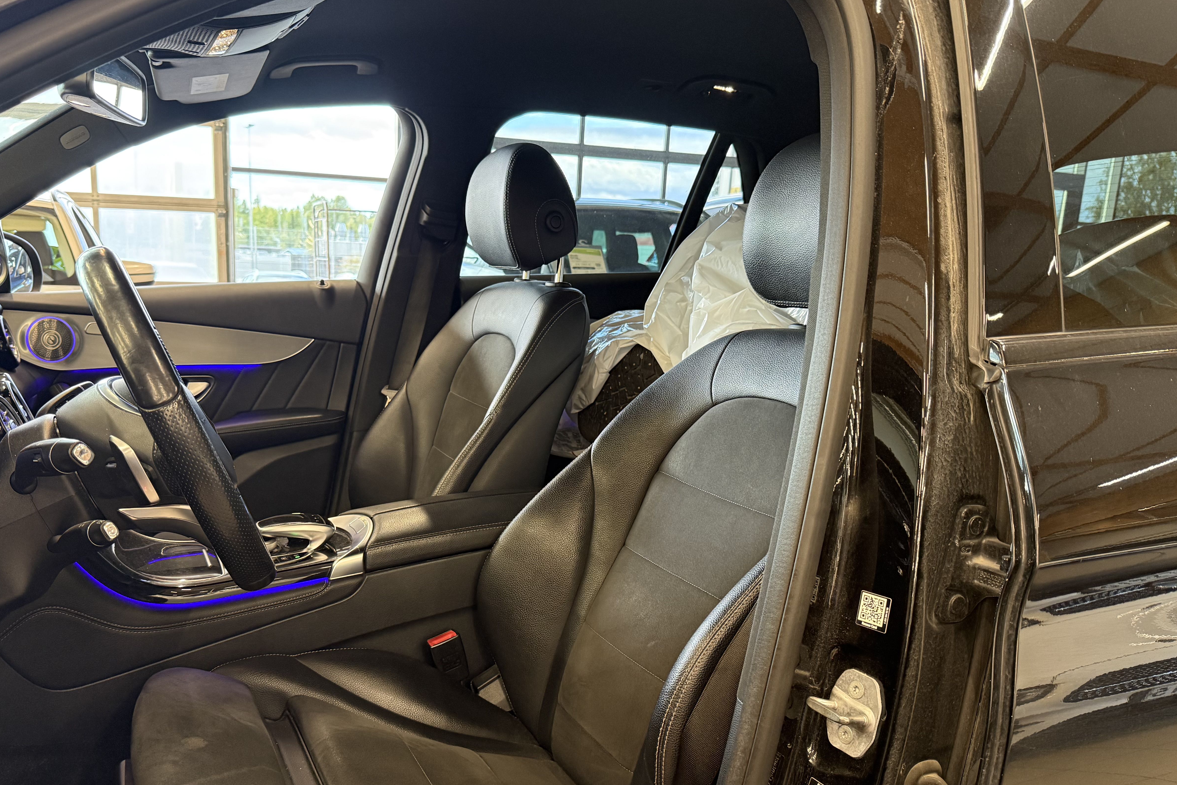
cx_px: 508
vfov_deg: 43.3
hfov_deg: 61.7
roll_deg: -2.6
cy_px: 478
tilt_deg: -13.5
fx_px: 981
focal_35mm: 30
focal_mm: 6.76
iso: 320
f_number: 1.78
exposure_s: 1/50
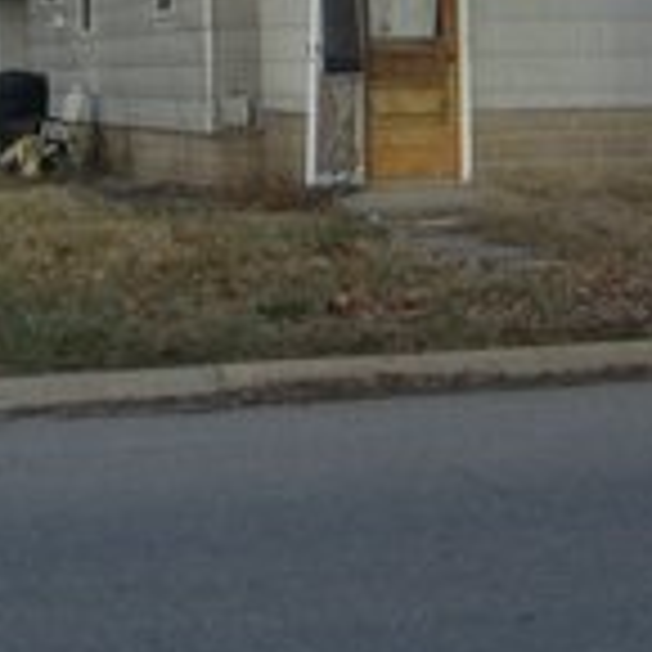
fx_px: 2493
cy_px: -49
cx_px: 218
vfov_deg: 14.6
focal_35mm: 117
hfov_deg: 14.9
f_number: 2.8
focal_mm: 6.8
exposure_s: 1/500
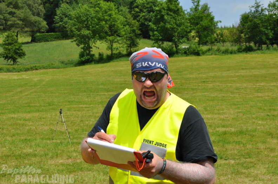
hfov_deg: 27.0
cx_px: 139
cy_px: 92
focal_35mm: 75
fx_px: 578
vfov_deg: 18.1
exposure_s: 1/200
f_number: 14
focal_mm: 50
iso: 200
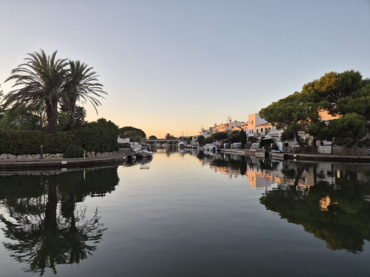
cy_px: 138
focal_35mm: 23
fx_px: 246
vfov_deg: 58.9
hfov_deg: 73.9
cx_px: 185
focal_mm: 5.4
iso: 80
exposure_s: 1/850
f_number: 1.8
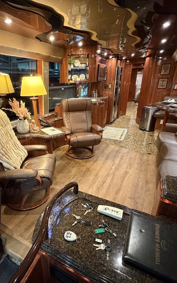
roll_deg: +1.4
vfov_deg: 85.1
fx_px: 154
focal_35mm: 20
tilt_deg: -22.3
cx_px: 65
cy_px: 143
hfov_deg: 58.8
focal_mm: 2.22
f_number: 2.2
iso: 1000
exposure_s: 1/40
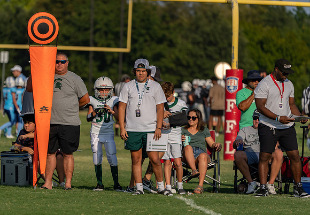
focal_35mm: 475
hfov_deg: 4.3
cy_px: 120
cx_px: 130
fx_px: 4142
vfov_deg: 3.0
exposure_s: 1/1600
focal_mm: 400
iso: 200
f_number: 5.6
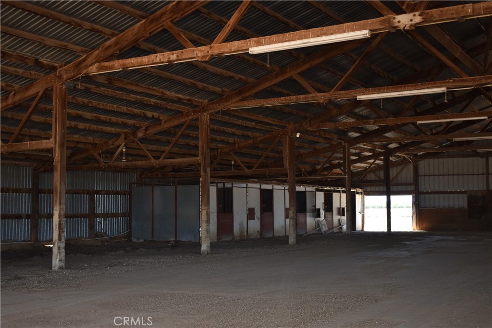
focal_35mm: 45
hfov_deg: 43.6
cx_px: 246
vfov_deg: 29.9
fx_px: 615
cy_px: 164
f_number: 5
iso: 360
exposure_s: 1/200
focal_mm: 30
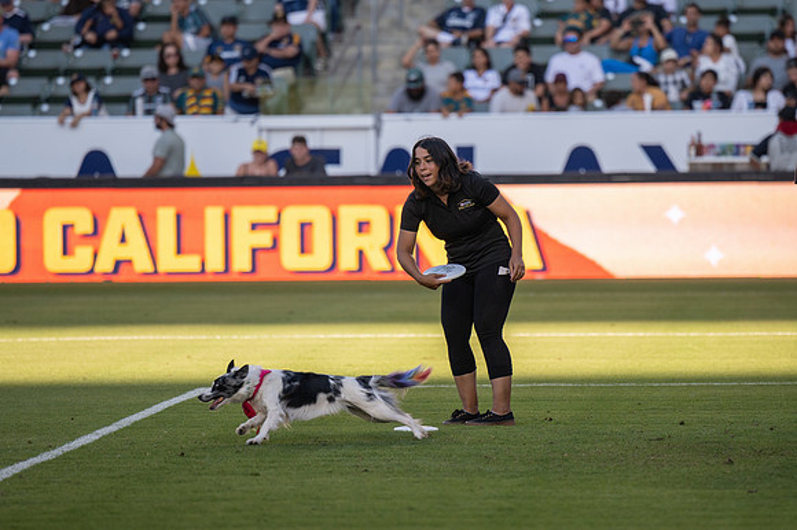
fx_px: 7898
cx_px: 471
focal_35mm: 357
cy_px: 221
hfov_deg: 5.8
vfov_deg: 3.8
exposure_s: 1/1000
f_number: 2.8
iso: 90
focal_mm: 200
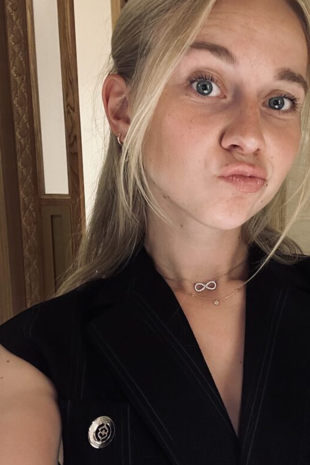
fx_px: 529
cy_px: 216
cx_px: 216
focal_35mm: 41
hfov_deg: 32.3
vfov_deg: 47.4
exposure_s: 1/50
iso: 250
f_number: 1.9
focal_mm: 2.69
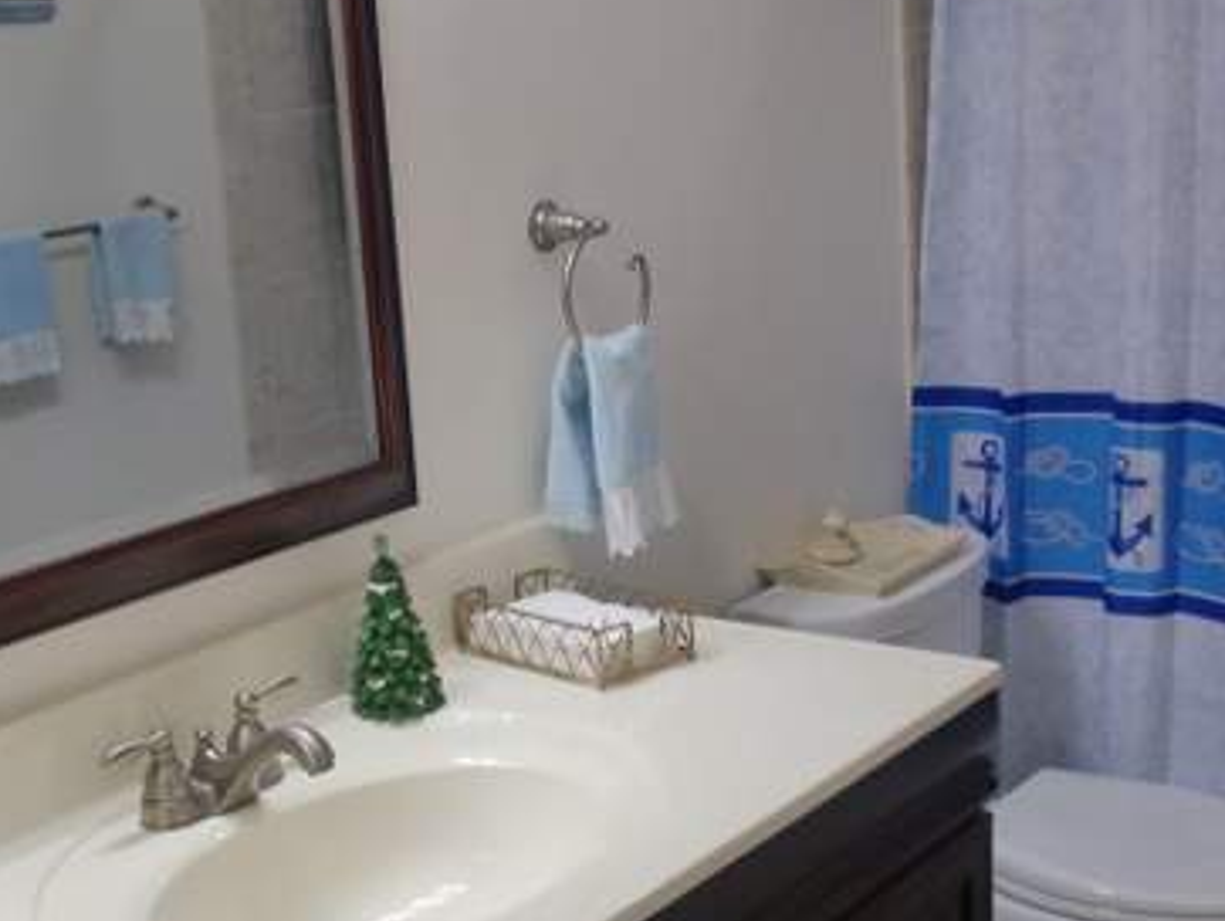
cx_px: 579
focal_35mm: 57
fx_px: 2018
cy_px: 555
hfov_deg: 33.8
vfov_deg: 25.6
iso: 200
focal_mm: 7.6
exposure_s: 1/60
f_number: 3.1
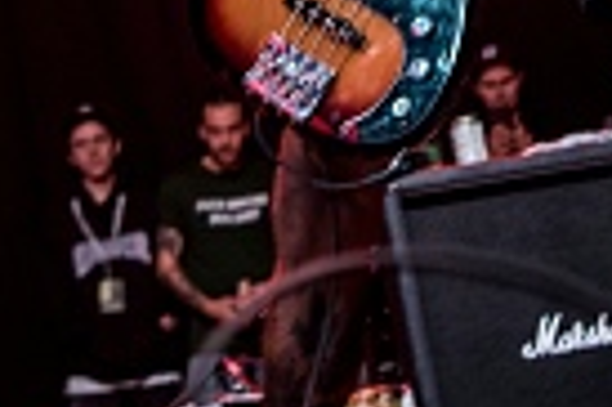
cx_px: 348
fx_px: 2768
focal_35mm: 163
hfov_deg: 12.6
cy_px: -186
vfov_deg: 8.2
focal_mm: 31
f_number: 2.8
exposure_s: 1/100
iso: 1000
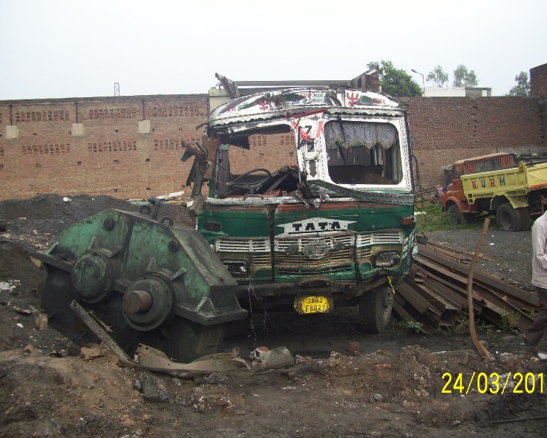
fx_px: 583
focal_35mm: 36
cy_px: 216
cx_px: 292
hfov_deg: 50.2
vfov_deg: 41.2
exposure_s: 1/400
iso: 80
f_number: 2.9
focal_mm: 5.7
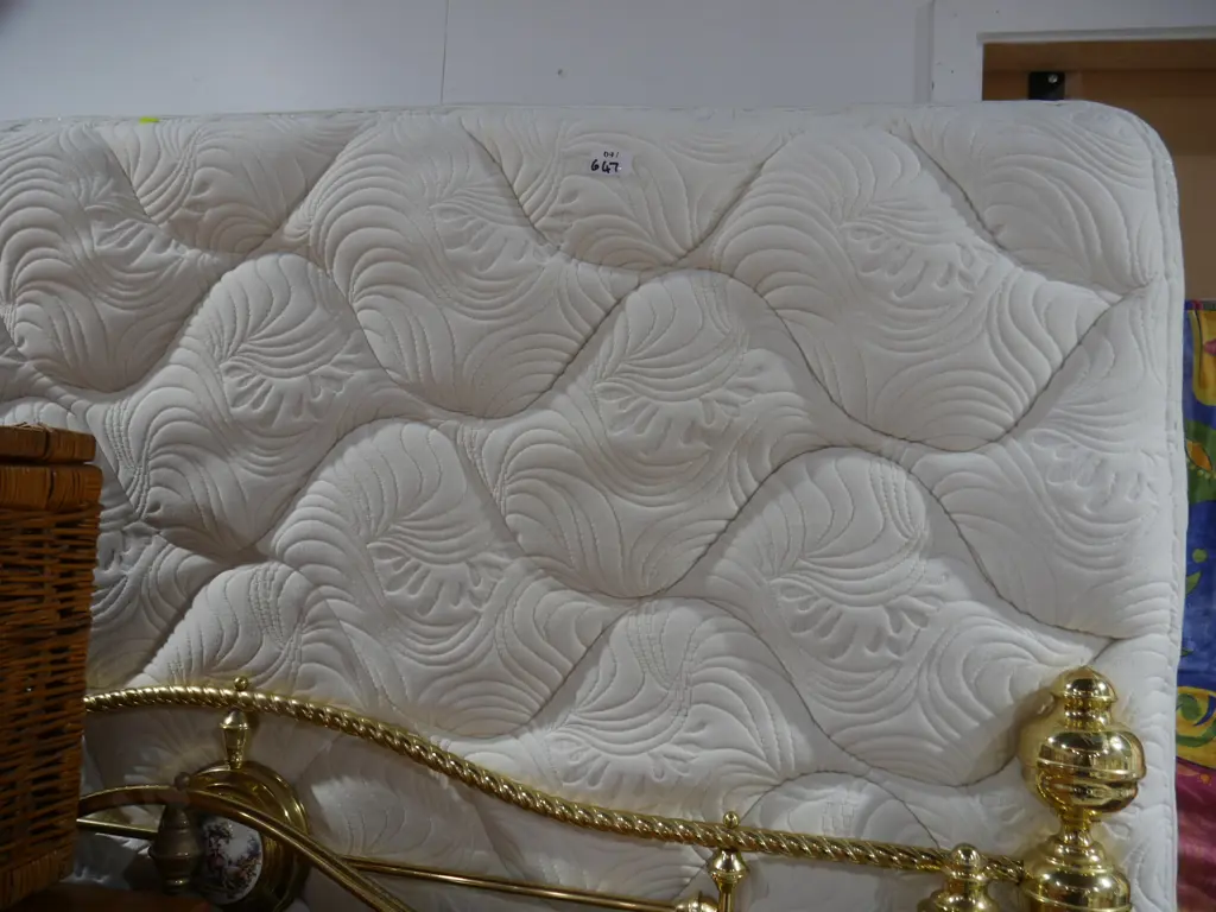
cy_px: 456
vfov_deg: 49.7
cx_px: 608
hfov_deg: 63.4
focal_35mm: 28
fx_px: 984
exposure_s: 1/60
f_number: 3.5
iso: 400
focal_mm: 14
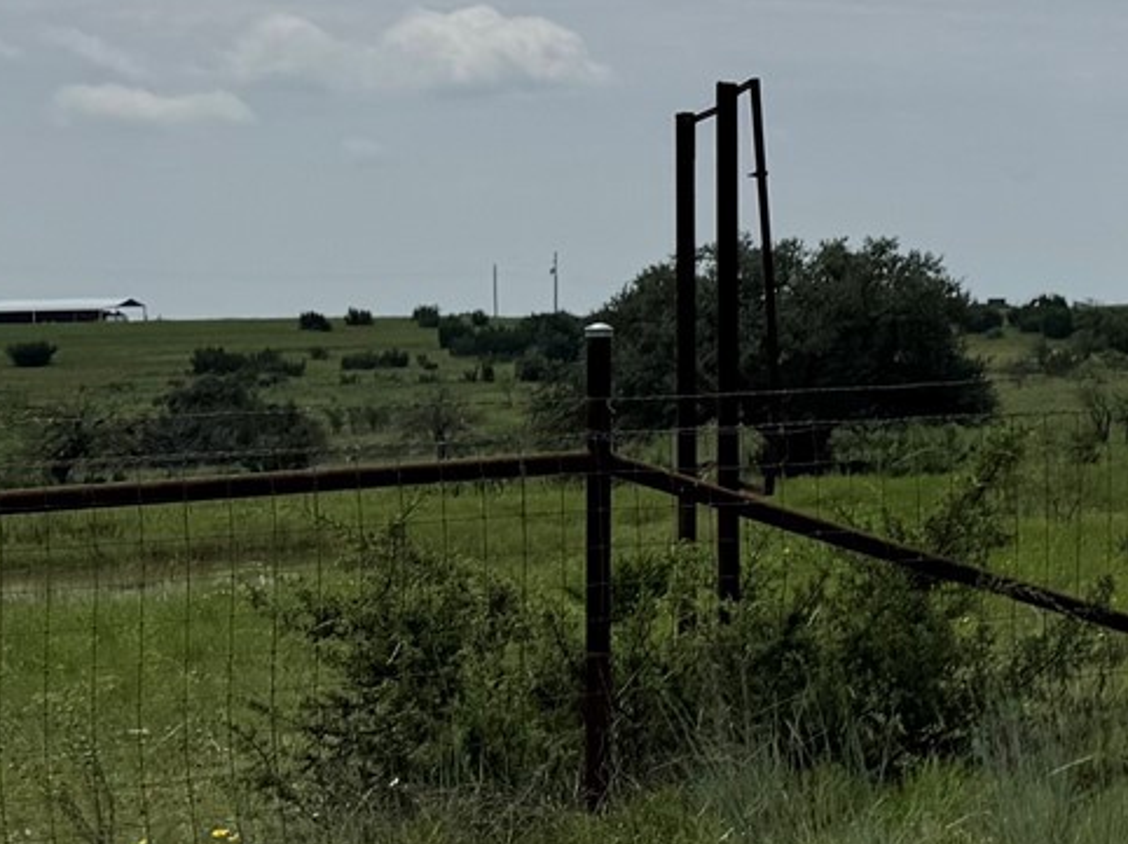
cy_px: 126
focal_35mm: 102
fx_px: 3322
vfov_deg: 14.4
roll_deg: +0.6
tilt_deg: +0.7
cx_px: 2179
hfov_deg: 15.7
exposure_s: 1/12346
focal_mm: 6.76
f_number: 1.78
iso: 80
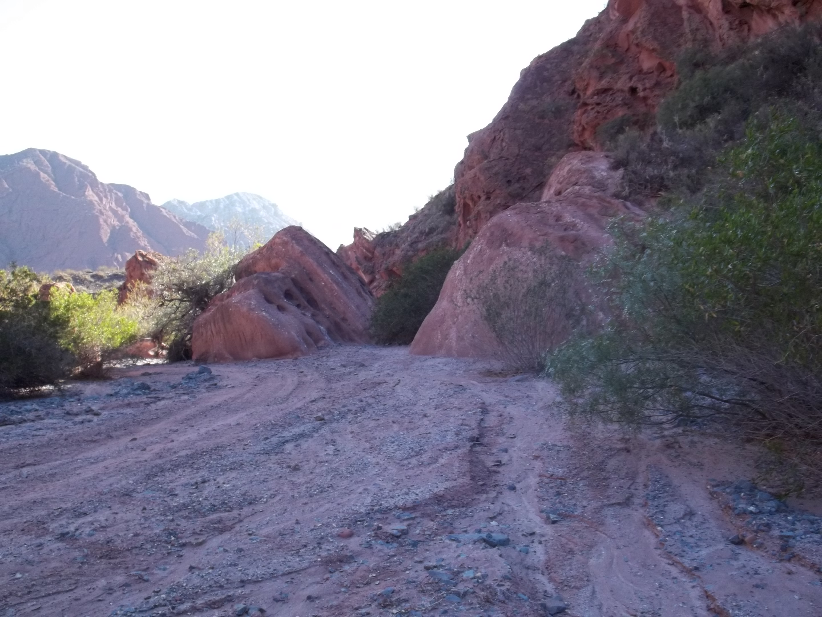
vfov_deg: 42.9
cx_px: 411
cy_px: 308
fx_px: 784
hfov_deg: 55.4
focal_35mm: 33
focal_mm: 5.9
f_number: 3.3
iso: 64
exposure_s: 1/125
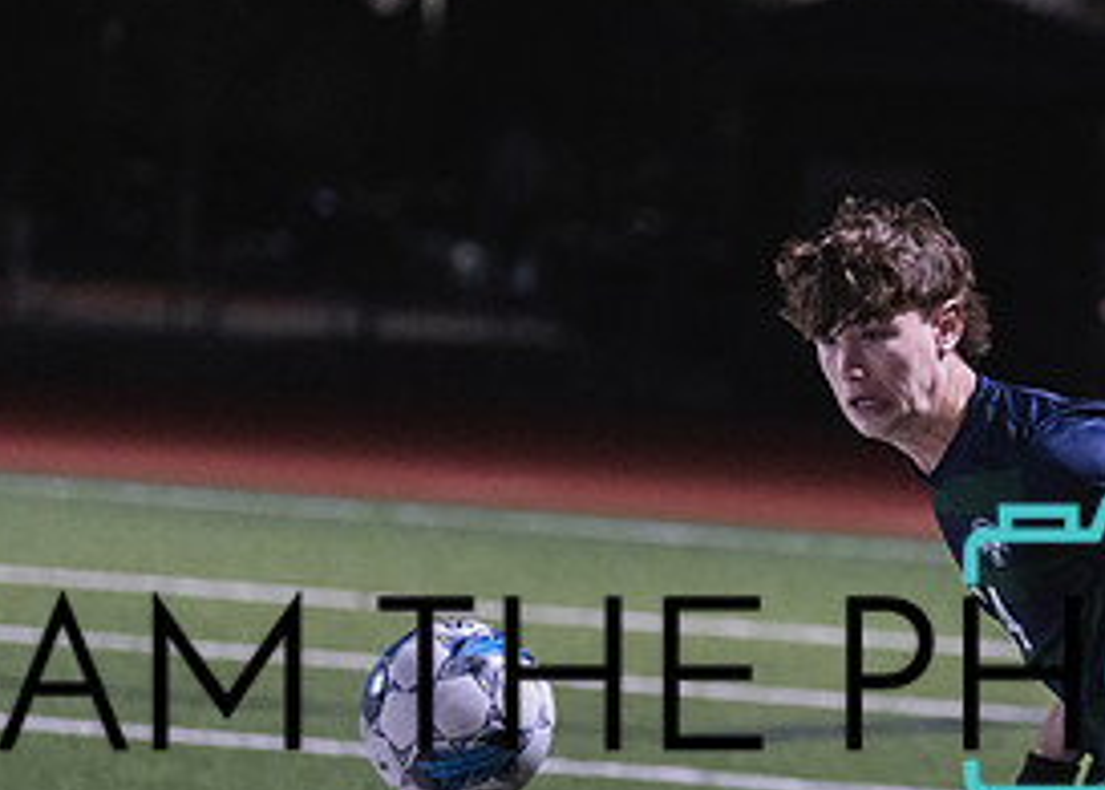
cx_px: 1250
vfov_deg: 4.5
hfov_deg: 6.3
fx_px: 10043
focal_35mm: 320
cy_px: 565
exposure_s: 1/1000
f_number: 2.8
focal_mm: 118
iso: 2500
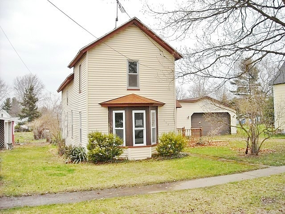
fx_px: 288
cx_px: 142
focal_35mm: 35
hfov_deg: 52.6
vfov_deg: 40.7
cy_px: 107
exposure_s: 1/228
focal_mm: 5.7
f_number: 2.8
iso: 64
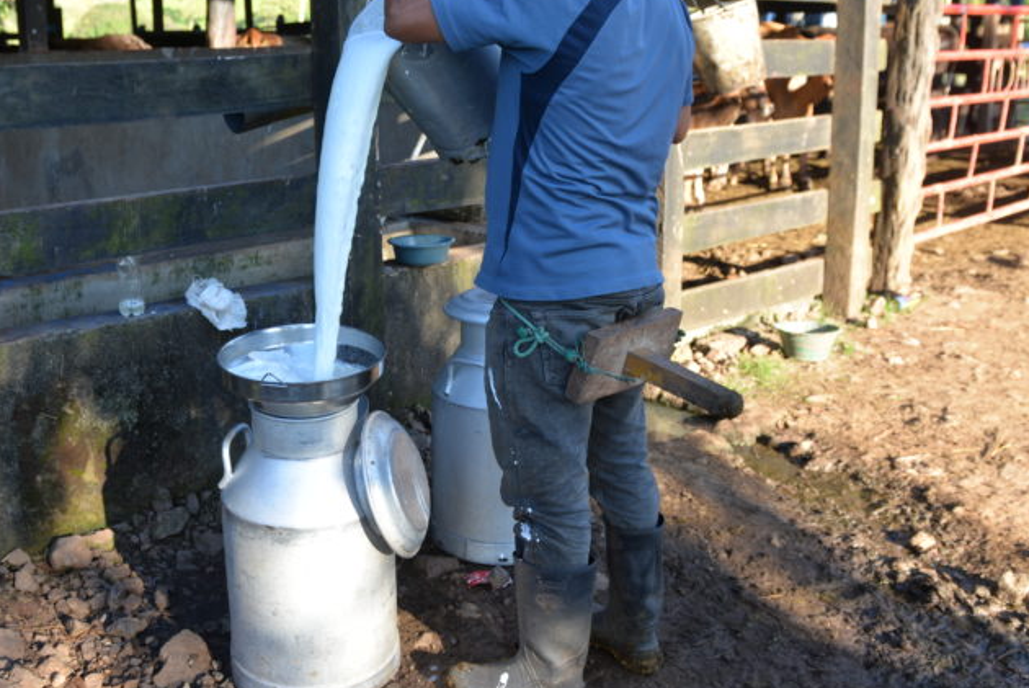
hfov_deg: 49.2
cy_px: 260
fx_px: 1115
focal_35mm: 39
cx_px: 405
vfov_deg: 34.1
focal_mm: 24
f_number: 4
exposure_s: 1/250
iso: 200
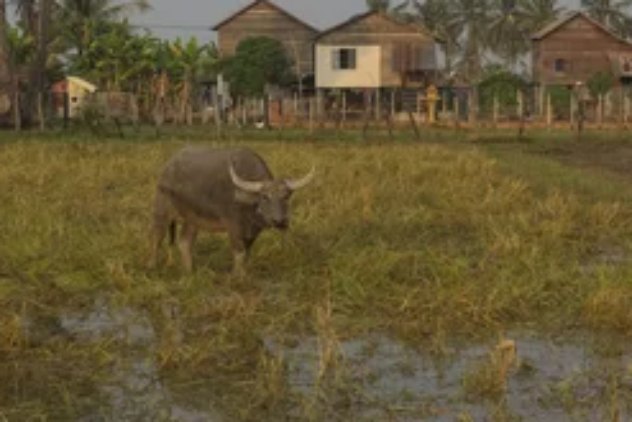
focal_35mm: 101
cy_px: 205
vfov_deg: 13.6
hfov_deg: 20.2
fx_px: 1774
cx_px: 233
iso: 640
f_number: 3.2
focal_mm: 18.92
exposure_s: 1/3200
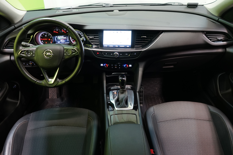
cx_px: 116
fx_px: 181
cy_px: 78
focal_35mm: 28
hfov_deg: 65.5
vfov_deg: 46.4
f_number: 3.5
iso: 1000
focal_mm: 28
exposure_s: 1/30
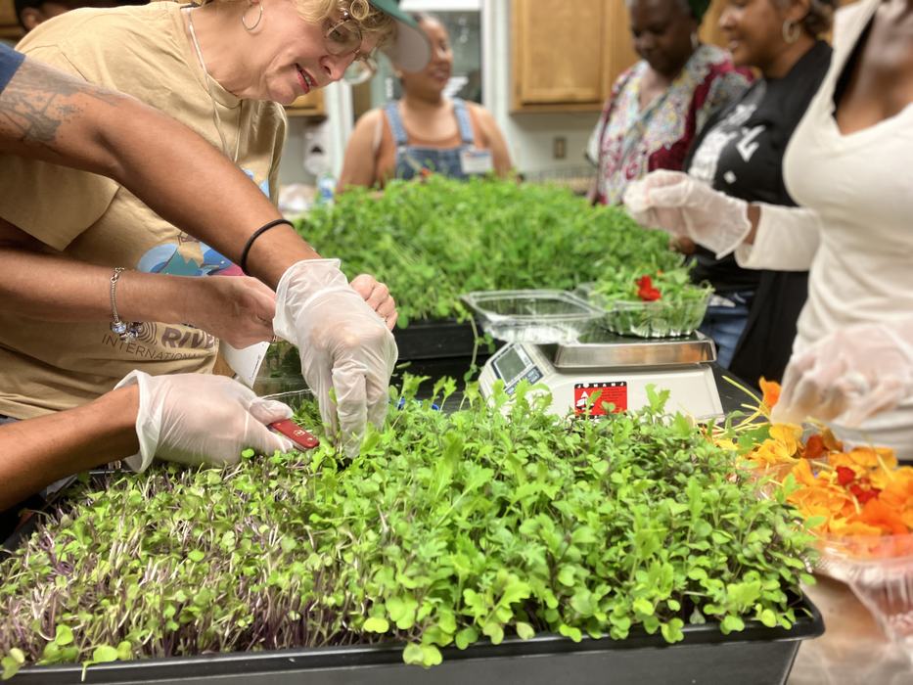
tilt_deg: -13.7
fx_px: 739
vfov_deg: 49.8
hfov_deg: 63.4
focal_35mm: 28
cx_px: 456
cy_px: 342
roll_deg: +1.0
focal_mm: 3.99
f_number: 1.8
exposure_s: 1/60
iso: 100
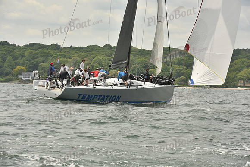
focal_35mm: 150
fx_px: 1042
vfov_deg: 9.2
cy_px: 84
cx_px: 125
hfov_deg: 13.7
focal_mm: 150
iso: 400
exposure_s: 1/1000
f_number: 10
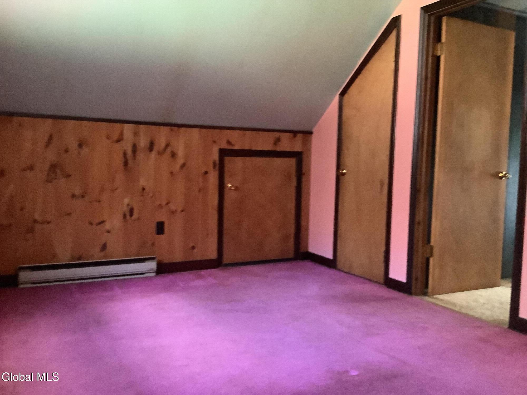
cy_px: 198
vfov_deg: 45.4
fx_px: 472
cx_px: 264
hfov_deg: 58.4
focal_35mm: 31
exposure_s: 1/20
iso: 640
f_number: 2.4
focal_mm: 3.3
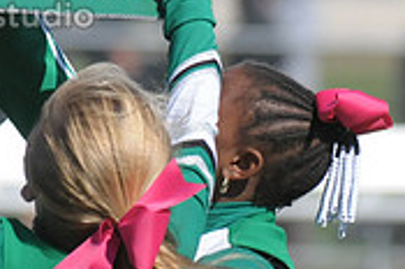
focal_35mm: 1044
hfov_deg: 2.0
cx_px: -155
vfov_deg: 1.3
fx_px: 11723
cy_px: -68
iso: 1000
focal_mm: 210
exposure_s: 1/8000
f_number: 4
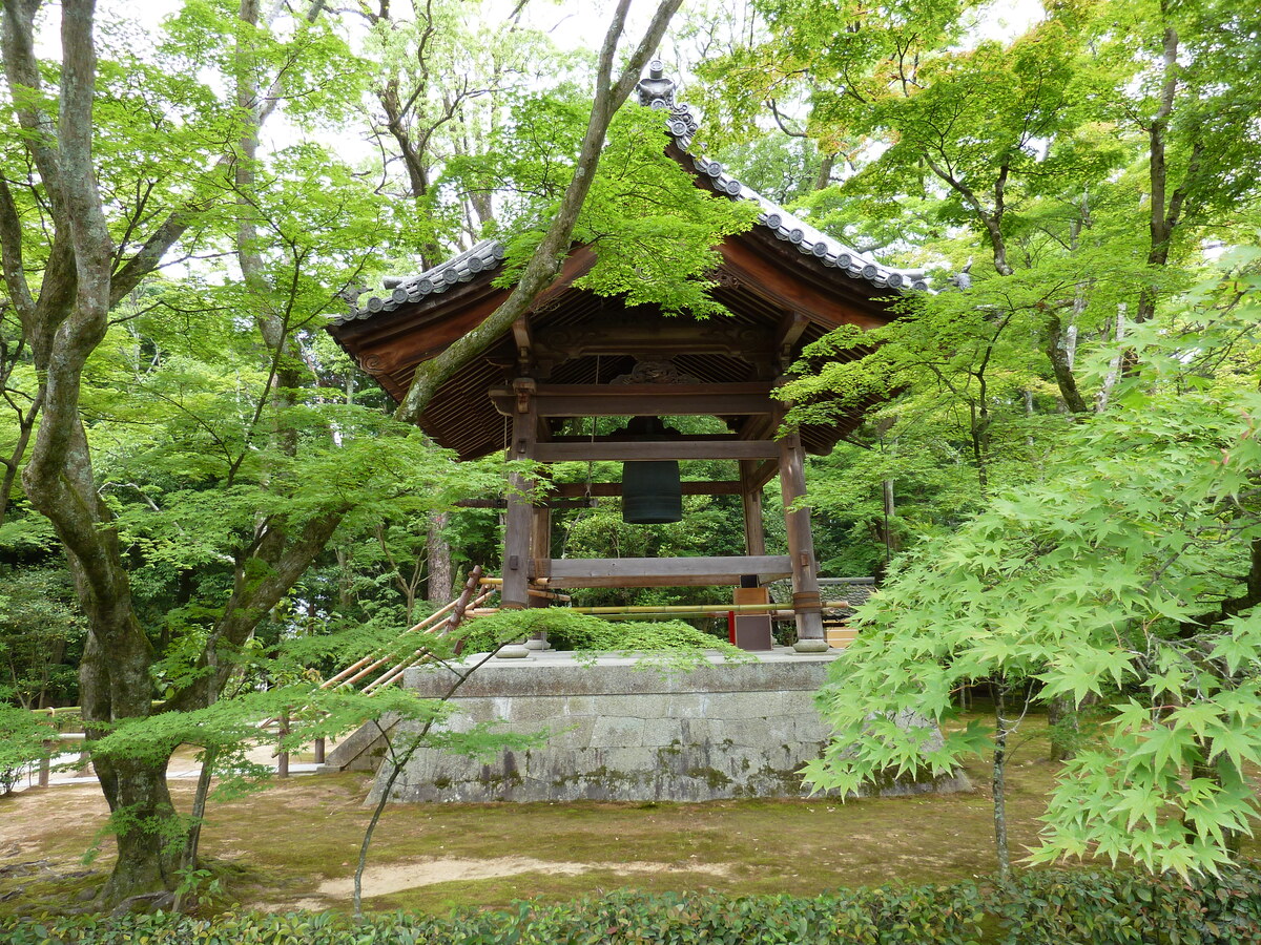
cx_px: 630
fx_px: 911
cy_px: 472
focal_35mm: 25
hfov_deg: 69.4
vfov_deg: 54.9
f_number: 3.3
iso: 80
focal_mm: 4.1
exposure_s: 1/30
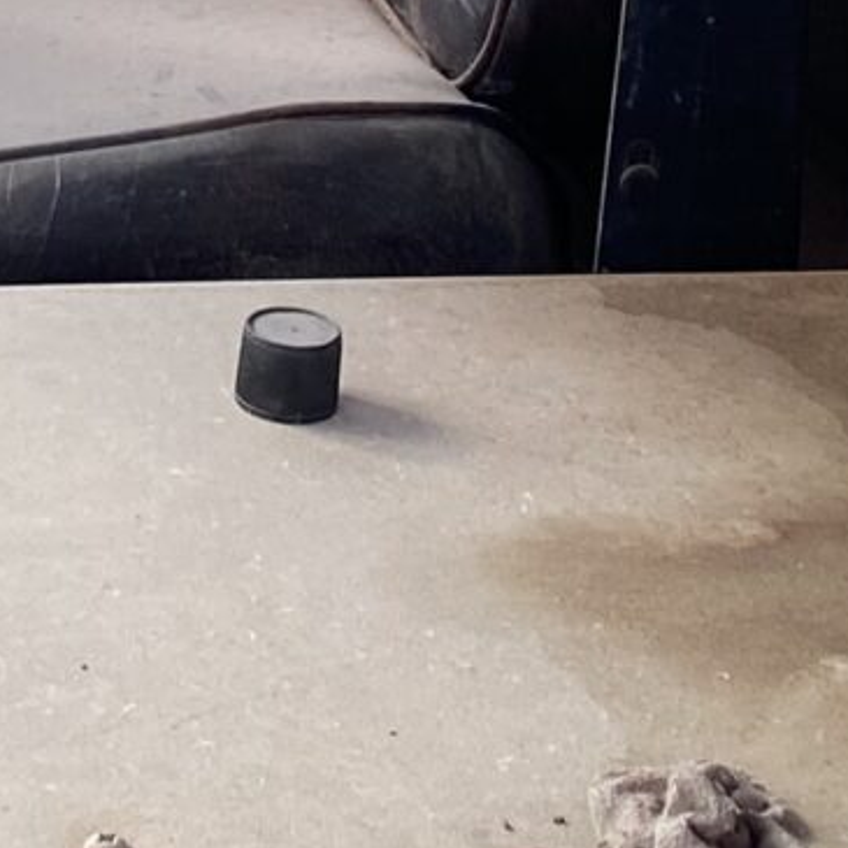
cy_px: -950
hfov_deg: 10.9
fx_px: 4462
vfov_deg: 9.9
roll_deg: -0.5
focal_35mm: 161
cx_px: 325
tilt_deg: -9.3
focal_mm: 4.25
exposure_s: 1/242
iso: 32
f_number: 1.8
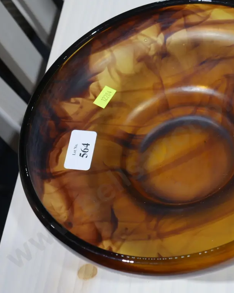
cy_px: 146
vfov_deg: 27.9
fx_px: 589
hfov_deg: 22.3
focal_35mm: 68
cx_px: 167
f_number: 5.3
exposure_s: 1/60
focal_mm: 26
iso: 500
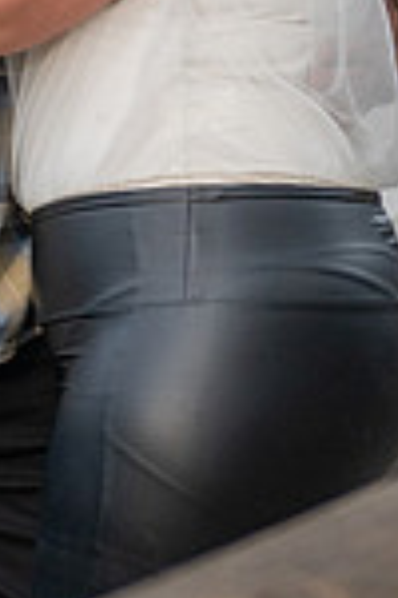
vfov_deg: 5.8
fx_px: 5920
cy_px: 239
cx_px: -397
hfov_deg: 3.8
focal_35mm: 357
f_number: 3.2
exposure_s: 1/160
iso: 200
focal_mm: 48
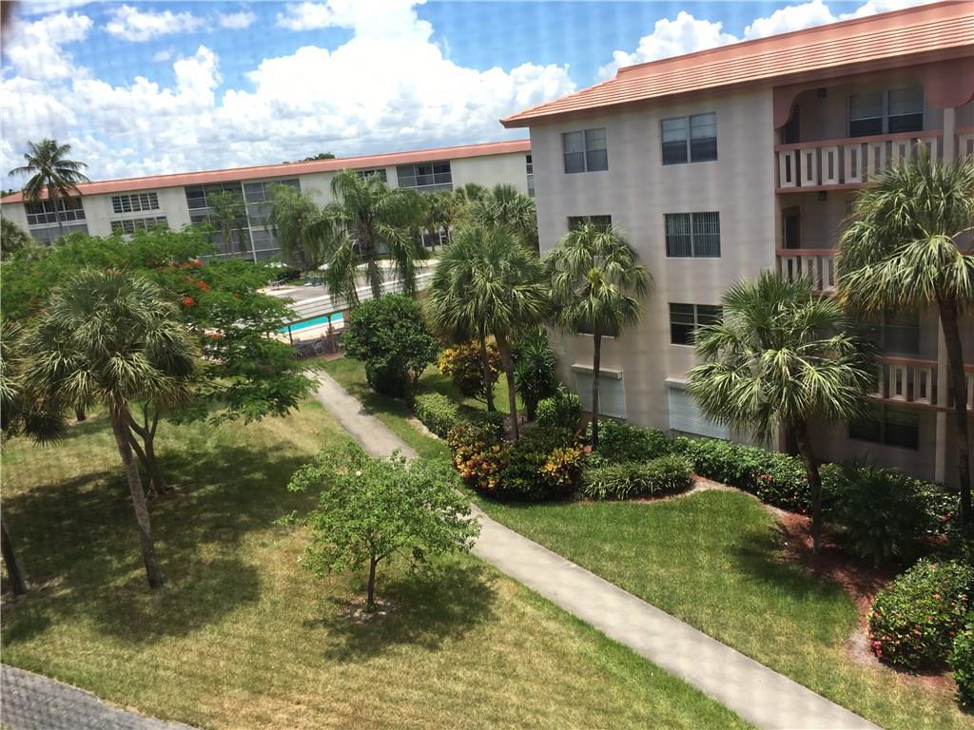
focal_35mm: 29
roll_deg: +5.6
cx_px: 487
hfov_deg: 61.7
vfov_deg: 48.2
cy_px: 365
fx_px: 816
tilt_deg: -13.6
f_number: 2.2
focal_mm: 4.15
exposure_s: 1/605
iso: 25
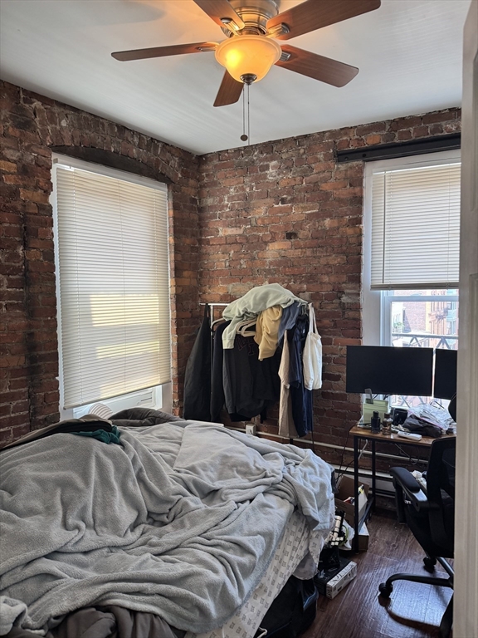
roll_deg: +0.6
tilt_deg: -3.0
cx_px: 239
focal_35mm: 24
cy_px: 319
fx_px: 442
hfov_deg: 56.8
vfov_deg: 71.6
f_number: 1.78
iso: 200
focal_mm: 6.76
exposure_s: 1/120
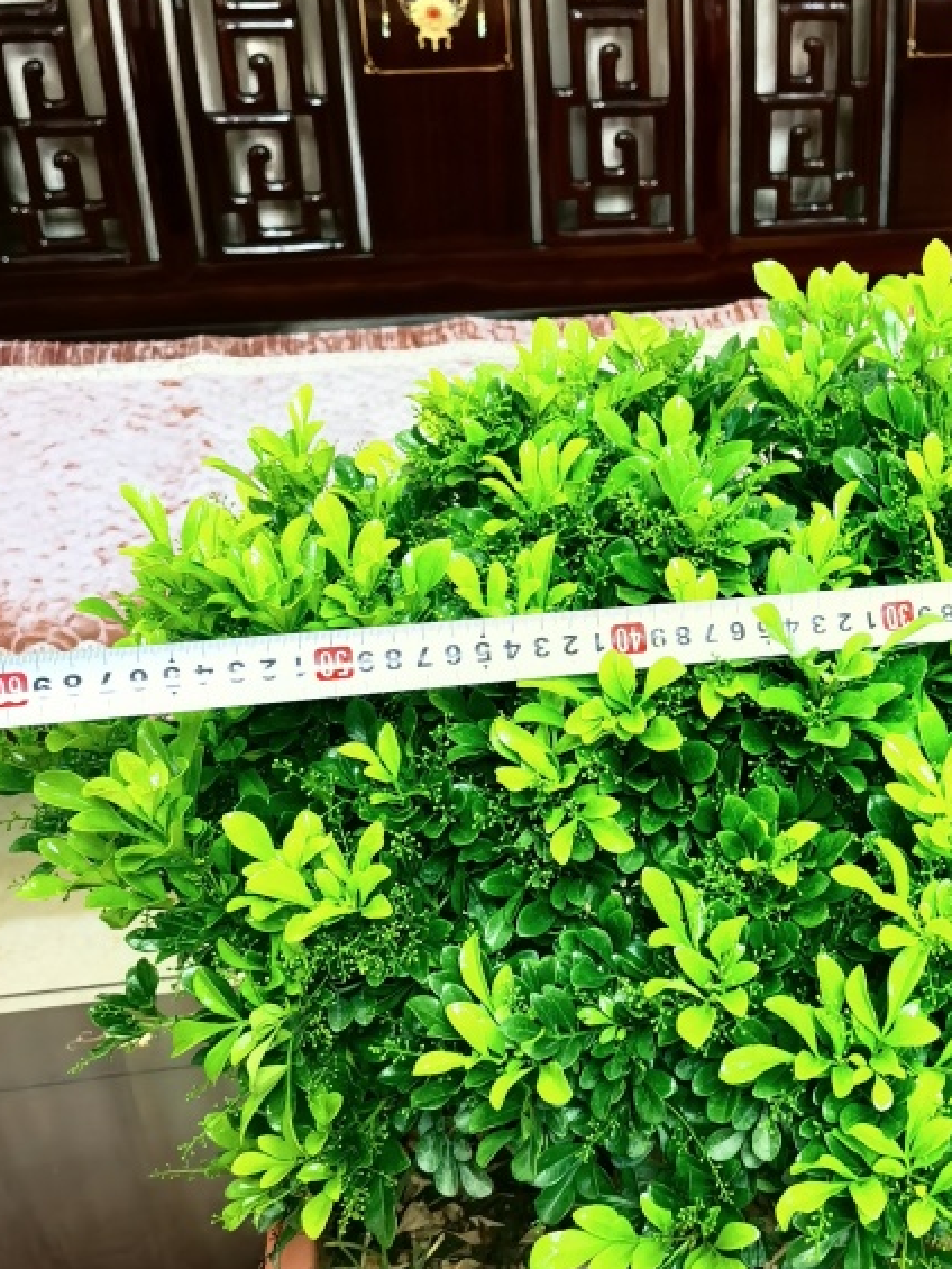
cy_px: 706
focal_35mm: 51
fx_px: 1869
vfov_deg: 37.4
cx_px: 797
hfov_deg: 27.8
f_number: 1.8
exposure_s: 1/33.3
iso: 320
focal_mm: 5.54
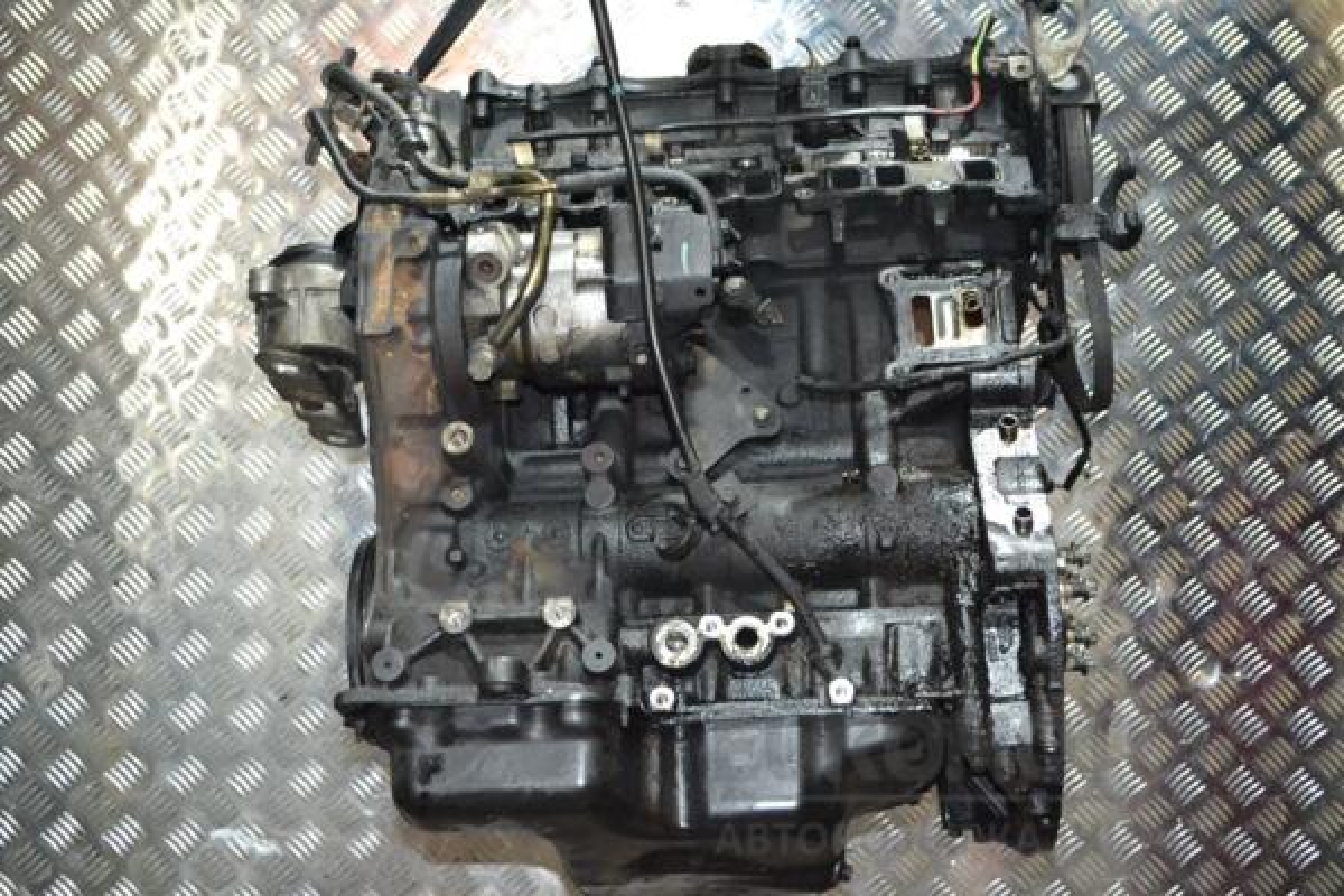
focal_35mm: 51
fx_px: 1904
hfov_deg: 38.9
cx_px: 672
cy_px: 448
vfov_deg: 26.5
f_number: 5
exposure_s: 1/60
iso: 2200
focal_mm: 34
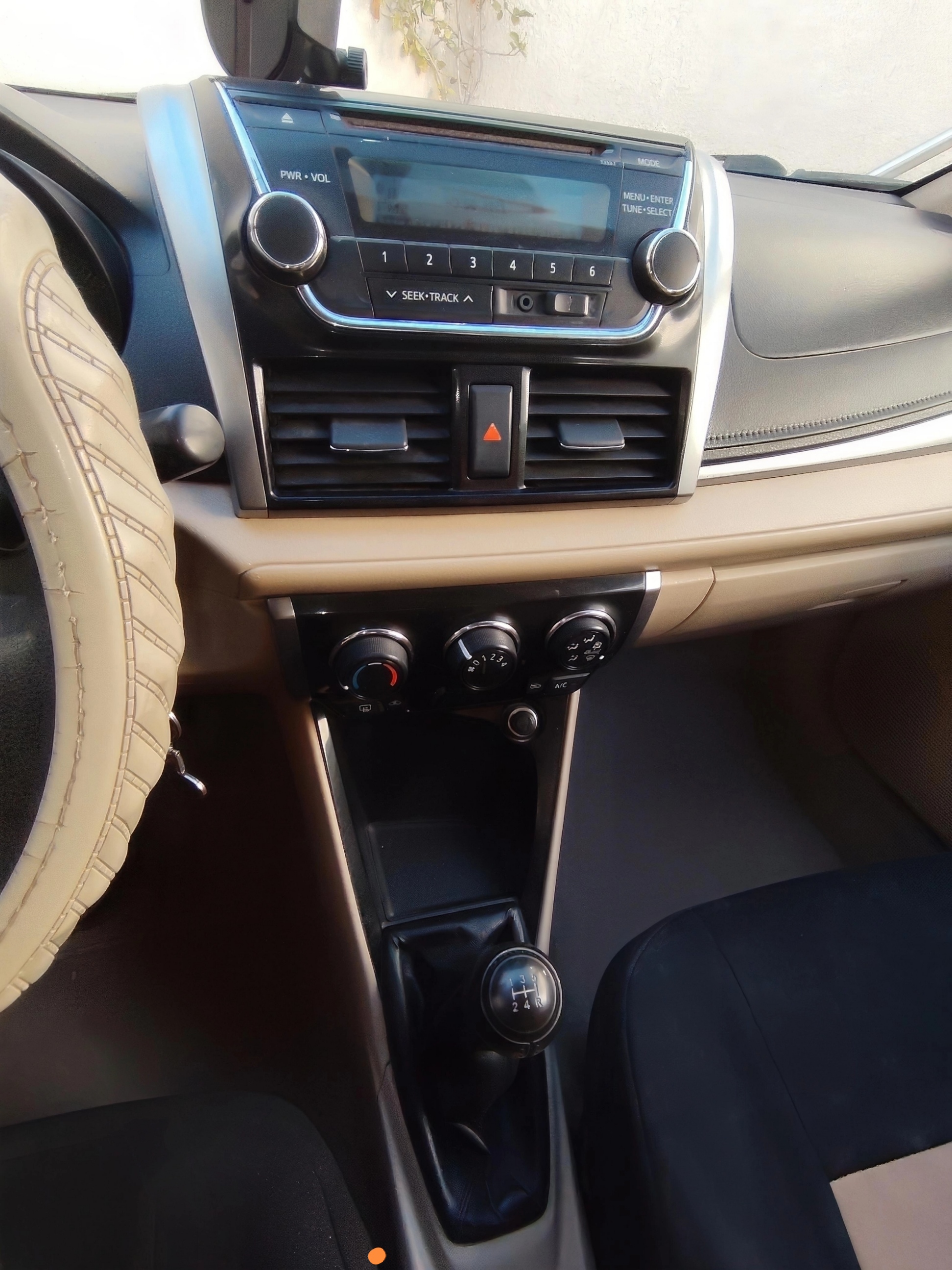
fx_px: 623
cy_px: 635
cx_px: 476
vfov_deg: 91.0
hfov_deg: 74.7
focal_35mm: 17
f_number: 2.2
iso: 166
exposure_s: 1/100
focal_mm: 1.42
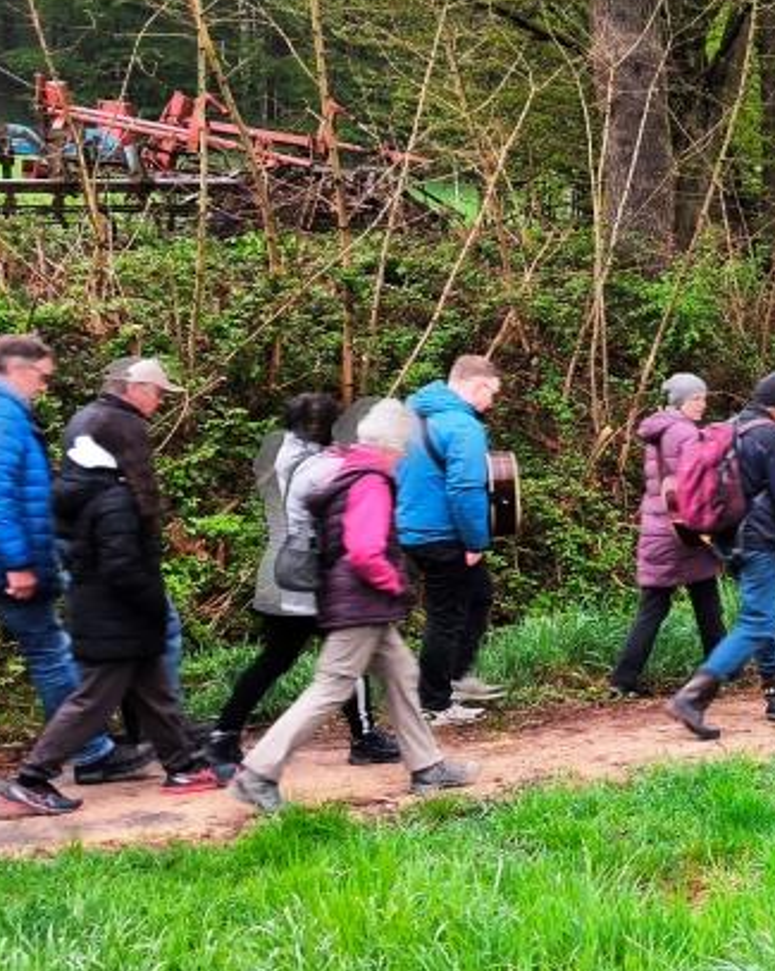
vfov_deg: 32.0
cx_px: 1114
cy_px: 534
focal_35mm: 59
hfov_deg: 22.0
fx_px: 1694
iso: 100
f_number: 1.9
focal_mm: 6.92
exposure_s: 1/50
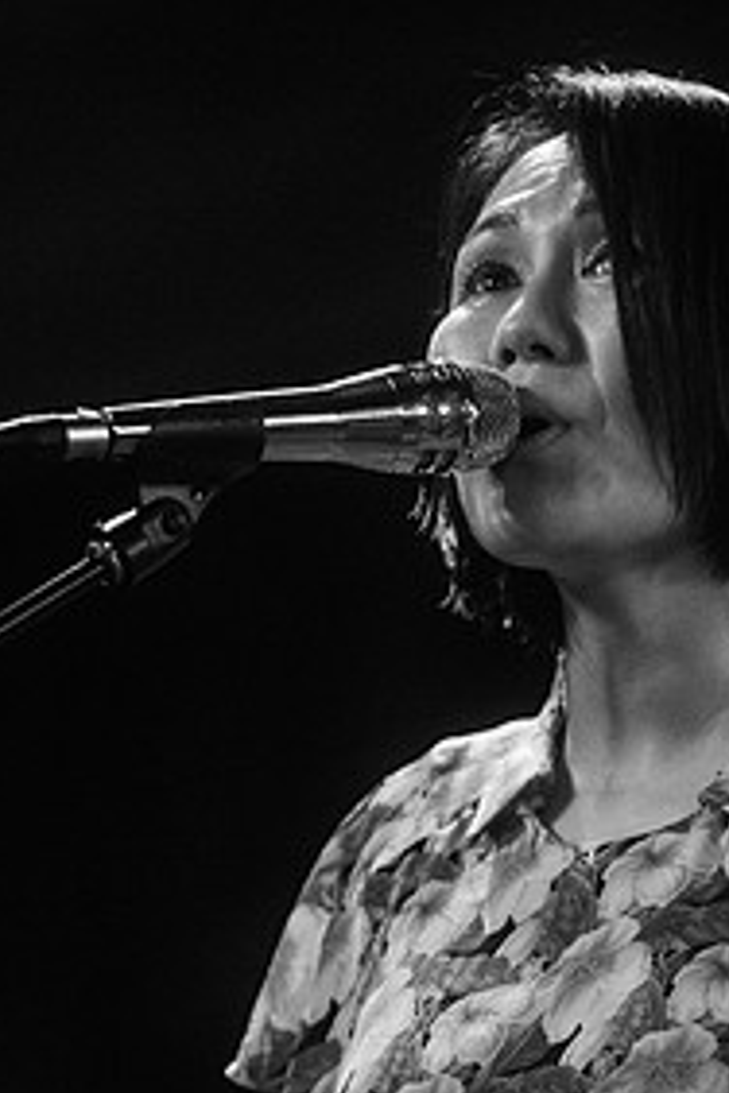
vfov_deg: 8.0
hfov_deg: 5.3
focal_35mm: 257
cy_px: 529
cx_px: 512
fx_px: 7806
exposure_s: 1/200
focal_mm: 125
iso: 2500
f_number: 3.2
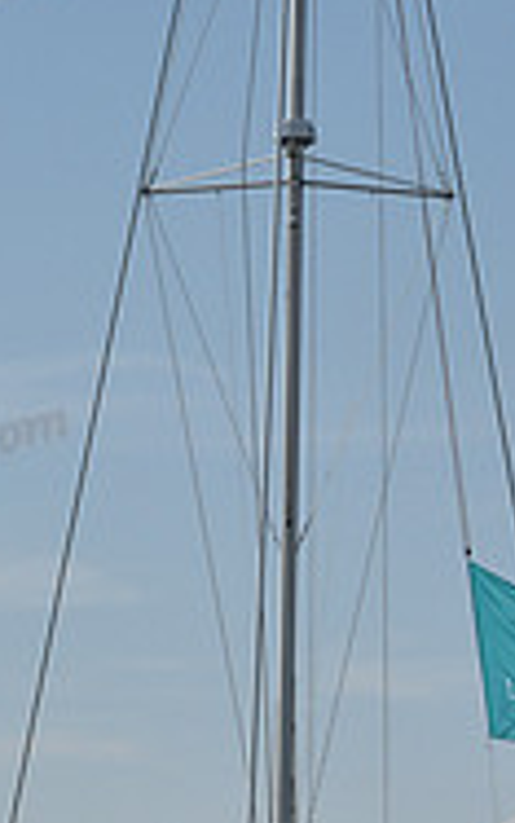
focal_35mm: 221
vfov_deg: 9.5
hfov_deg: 5.9
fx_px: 4959
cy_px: 198
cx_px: 297
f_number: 11
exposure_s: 1/1250
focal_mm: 70
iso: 320
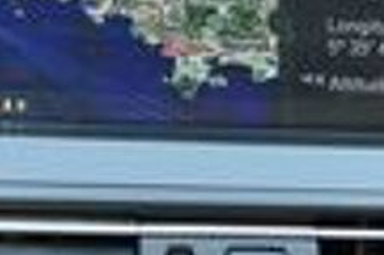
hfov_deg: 19.7
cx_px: 180
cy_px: -1
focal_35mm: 104
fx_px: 1108
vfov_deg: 13.0
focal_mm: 17.27
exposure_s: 1/80
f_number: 3.3
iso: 320
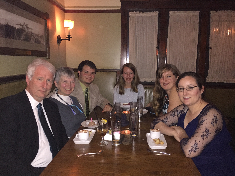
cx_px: 118
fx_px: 197
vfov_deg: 48.2
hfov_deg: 61.7
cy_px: 88
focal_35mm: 29
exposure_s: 1/16
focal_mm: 4.15
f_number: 2.2
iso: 320
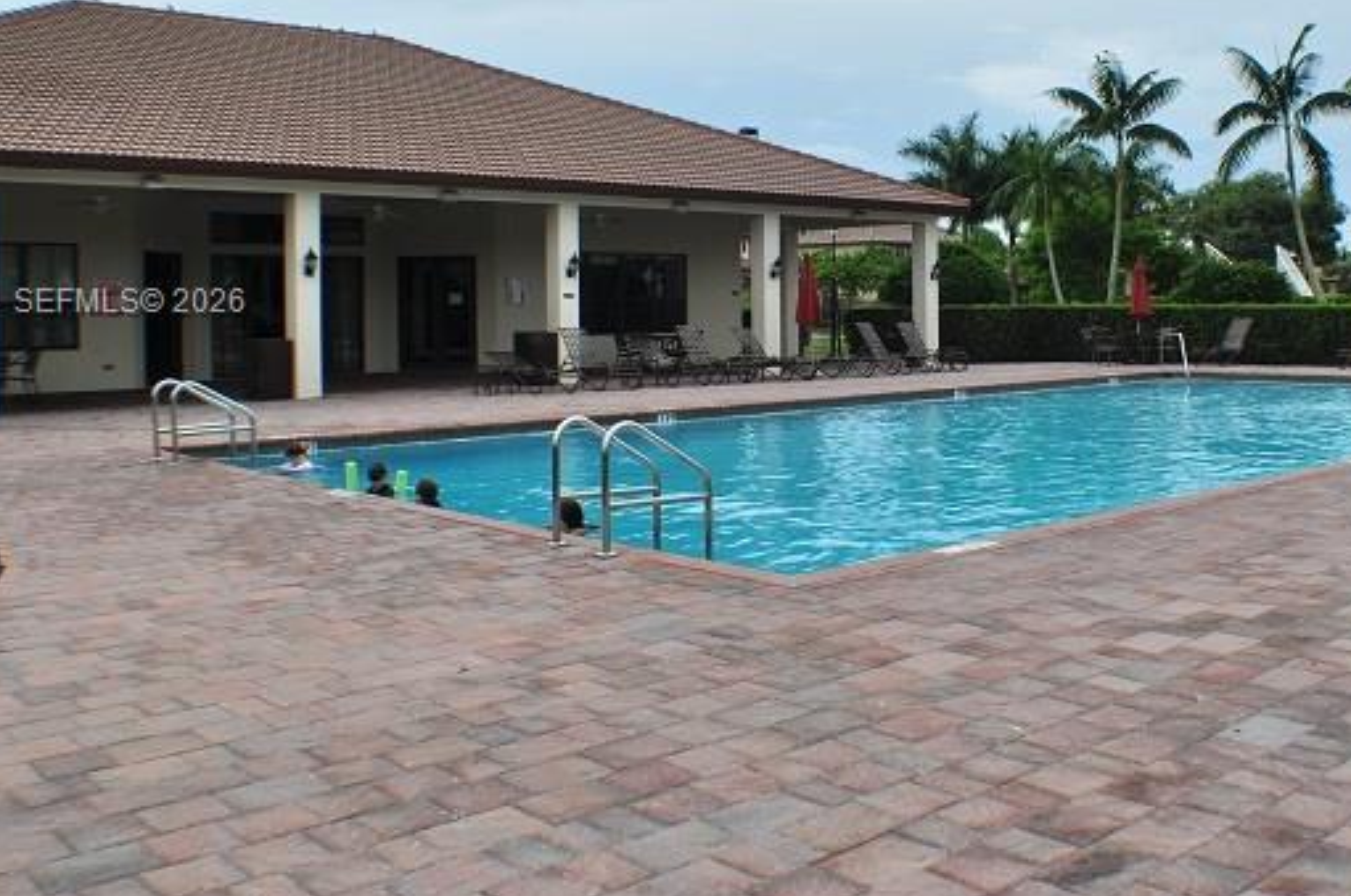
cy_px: 303
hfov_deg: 41.5
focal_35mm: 47
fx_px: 1761
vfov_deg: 28.4
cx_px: 880
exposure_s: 1/320
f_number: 9
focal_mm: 20
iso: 200
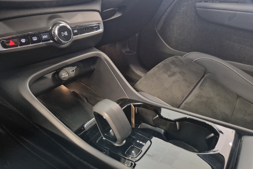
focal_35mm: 24
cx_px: 127
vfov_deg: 53.1
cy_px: 90
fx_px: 169
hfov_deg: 73.7
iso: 640
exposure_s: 1/25
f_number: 1.8
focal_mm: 5.4
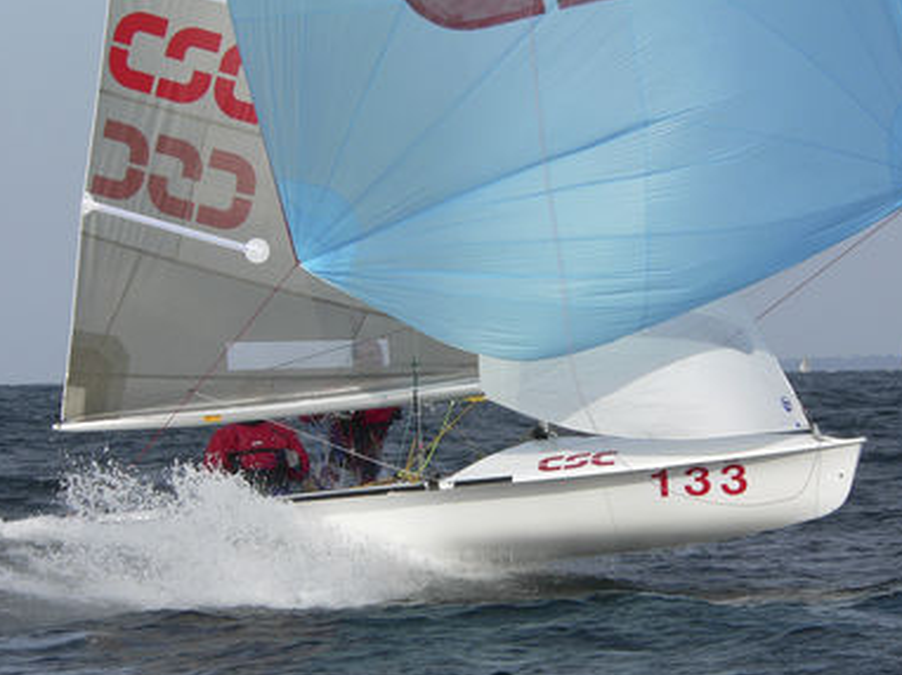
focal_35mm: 262
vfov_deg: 5.7
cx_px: 449
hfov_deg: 7.6
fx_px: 6823
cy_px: 381
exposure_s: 1/500
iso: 80
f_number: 5.2
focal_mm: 33.3
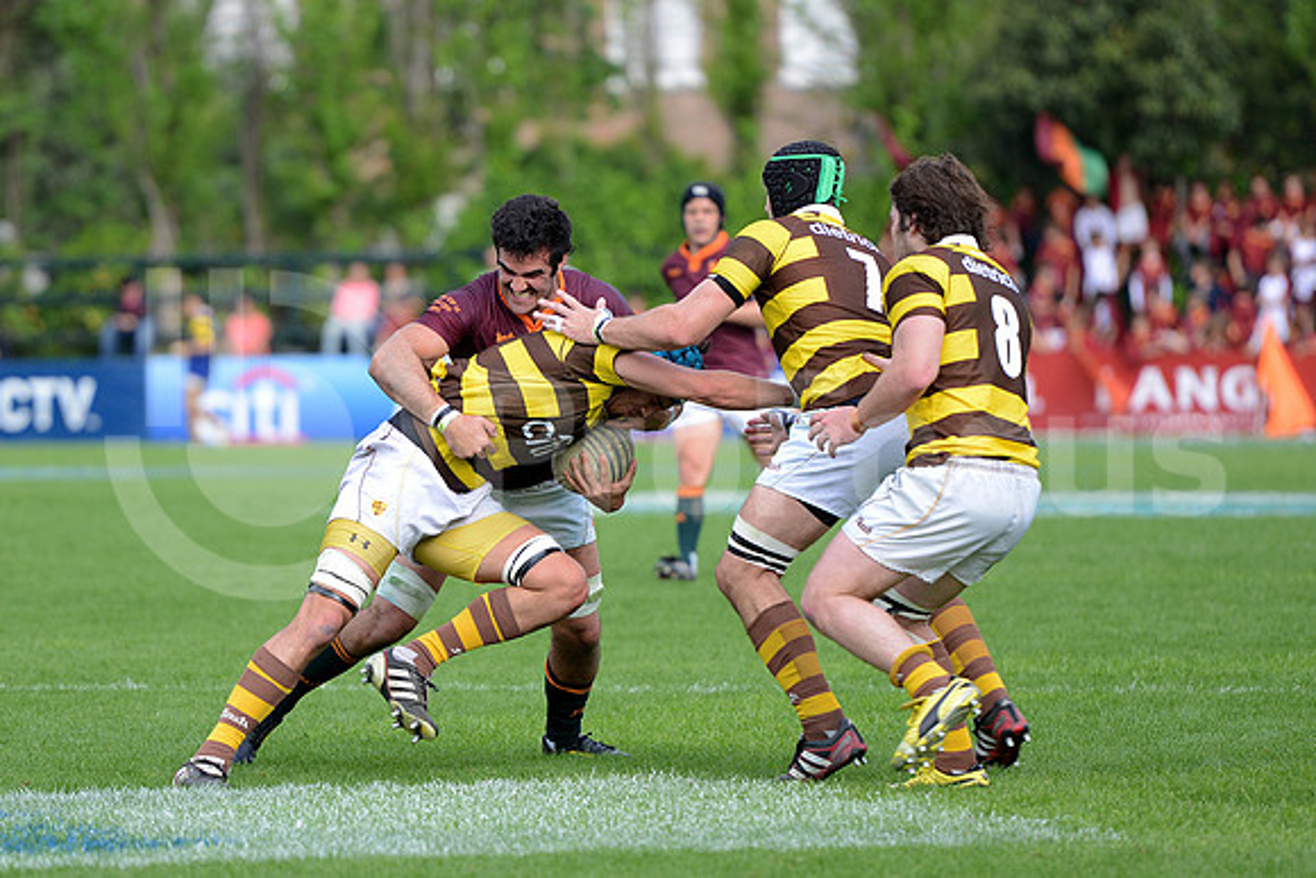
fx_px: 7130
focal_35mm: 195
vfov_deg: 7.0
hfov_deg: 10.5
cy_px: 439
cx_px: 658
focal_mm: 195
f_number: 2.8
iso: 320
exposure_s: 1/800
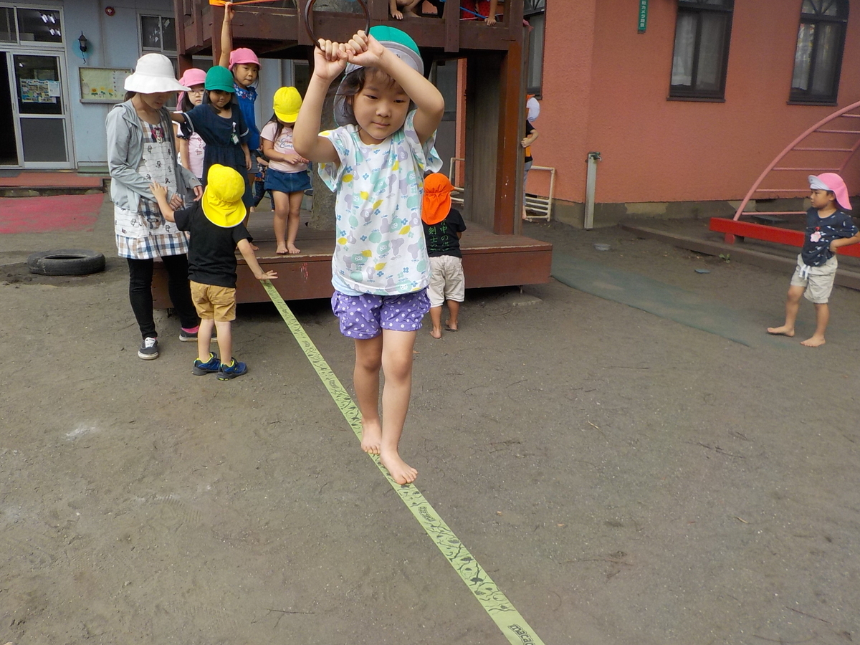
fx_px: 745
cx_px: 430
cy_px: 322
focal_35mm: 30
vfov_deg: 46.8
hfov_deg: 60.0
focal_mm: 4.1
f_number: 3.3
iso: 125
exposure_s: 1/640
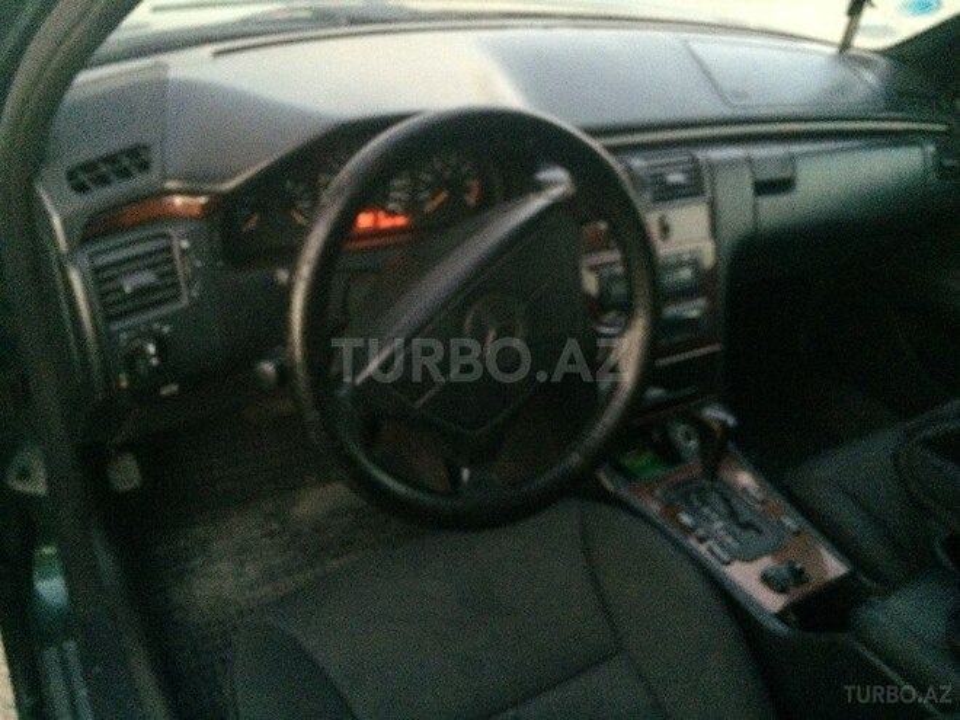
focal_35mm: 29
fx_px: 804
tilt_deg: -35.2
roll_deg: -8.1
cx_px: 480
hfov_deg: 61.7
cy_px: 360
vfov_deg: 48.2
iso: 500
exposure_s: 1/17
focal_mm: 4.15
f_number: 2.2
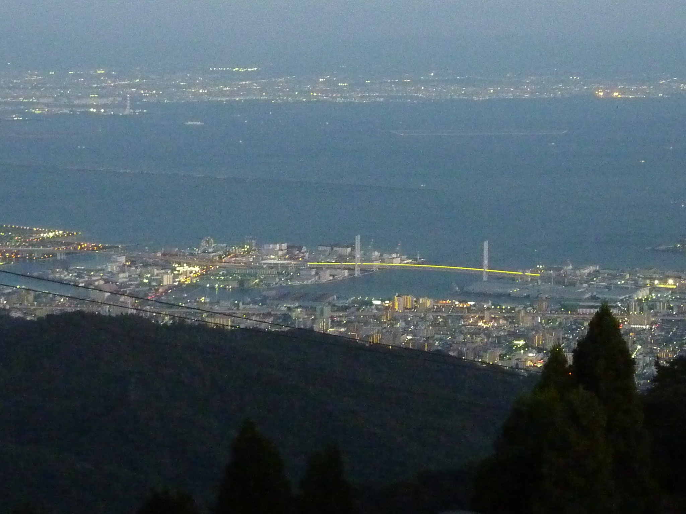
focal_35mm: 100
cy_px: 257
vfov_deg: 14.8
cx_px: 343
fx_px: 1982
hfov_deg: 19.6
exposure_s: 1/8
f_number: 3.9
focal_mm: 9.1
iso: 800
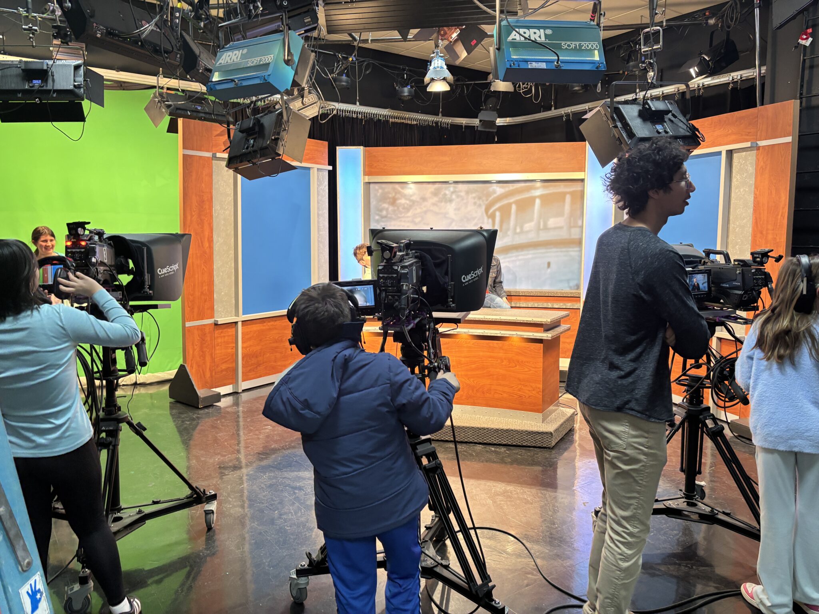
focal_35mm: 26
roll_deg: -2.6
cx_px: 410
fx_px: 615
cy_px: 307
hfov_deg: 67.3
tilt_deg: -7.4
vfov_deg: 53.1
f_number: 1.6
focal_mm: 5.96
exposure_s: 1/60
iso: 125
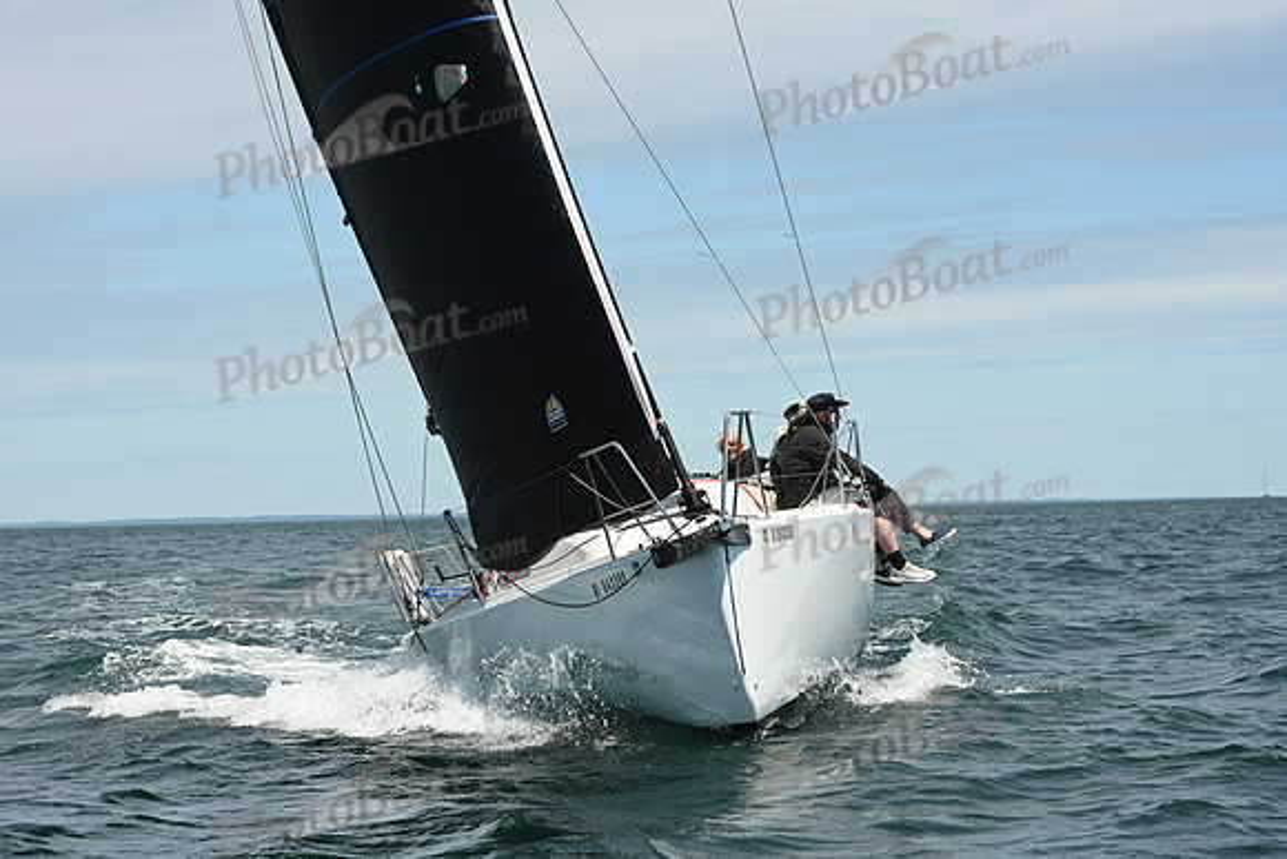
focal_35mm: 95
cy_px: 430
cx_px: 644
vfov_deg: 14.4
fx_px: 3397
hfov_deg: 21.5
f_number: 9
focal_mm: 95
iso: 320
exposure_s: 1/1000
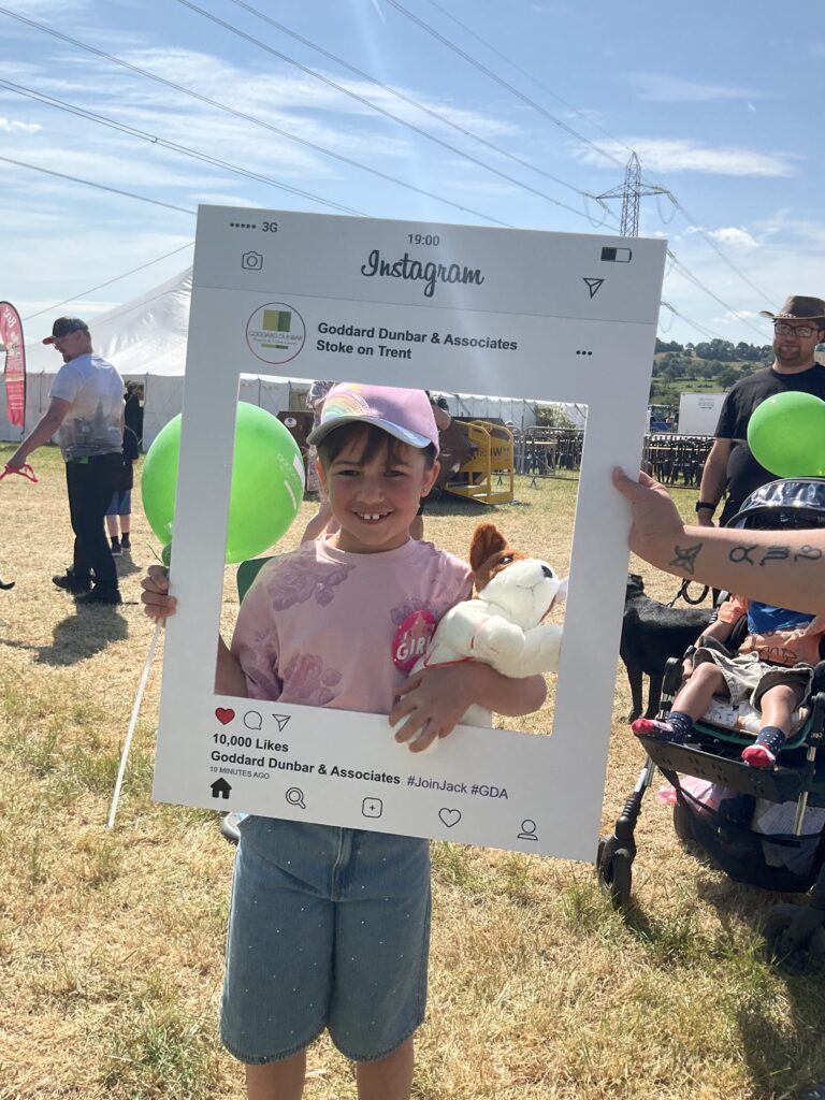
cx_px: 412
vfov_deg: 61.7
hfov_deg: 48.2
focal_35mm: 29
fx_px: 922
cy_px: 550
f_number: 1.8
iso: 25
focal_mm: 3
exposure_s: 1/2320
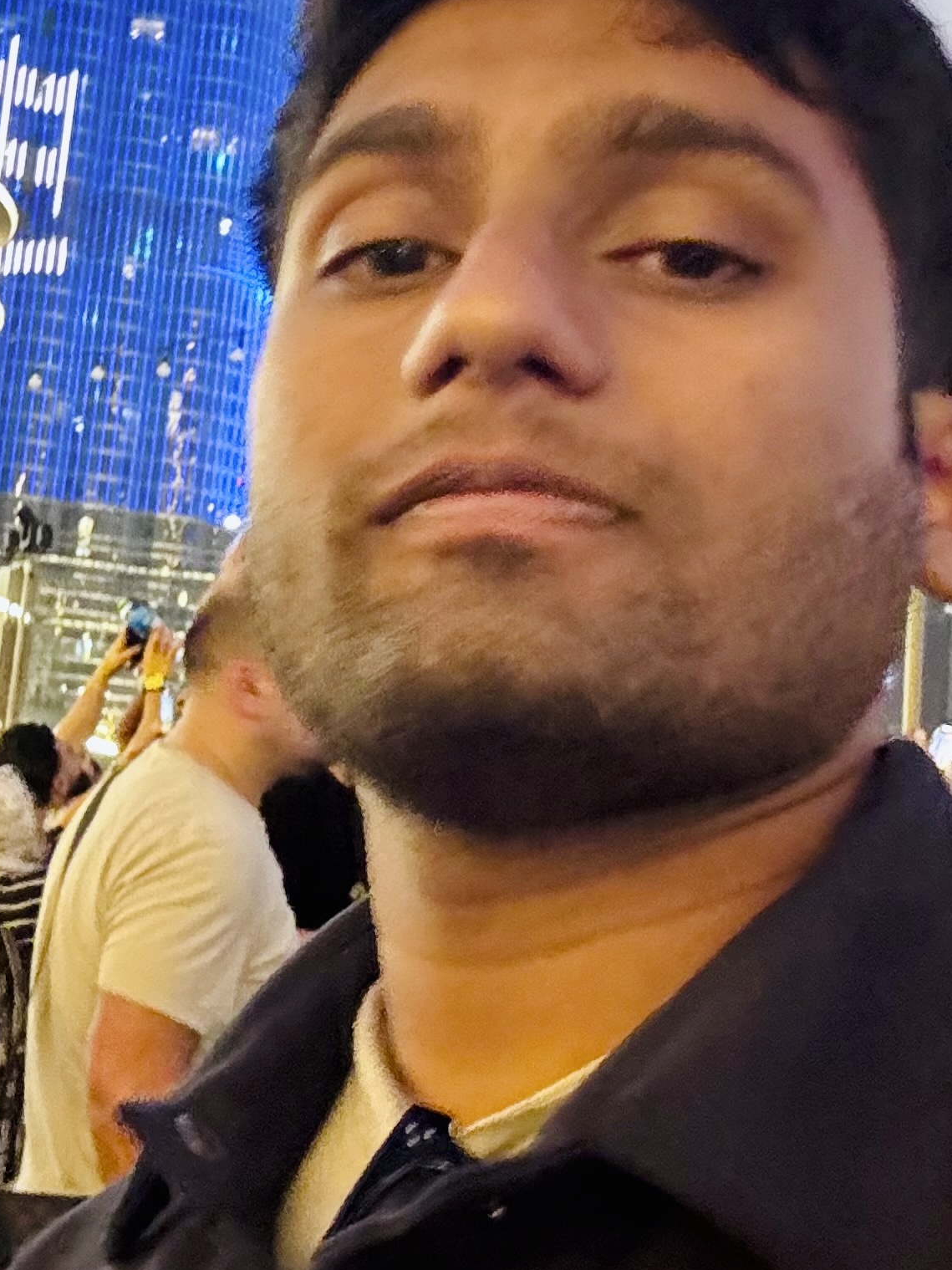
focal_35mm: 61
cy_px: 431
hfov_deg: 23.9
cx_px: 345
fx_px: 2237
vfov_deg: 31.5
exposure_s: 1/17
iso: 1000
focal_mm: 2.69
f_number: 1.9
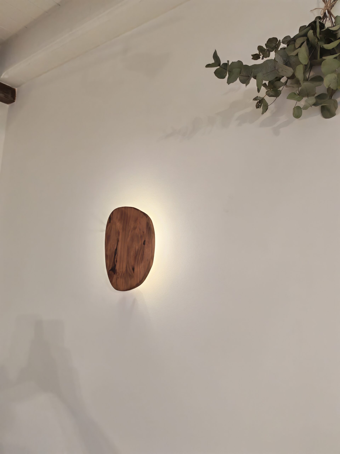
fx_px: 354
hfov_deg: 51.4
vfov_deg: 65.3
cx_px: 170
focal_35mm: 27
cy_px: 227
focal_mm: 6.12
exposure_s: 1/100
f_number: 1.9
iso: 2500
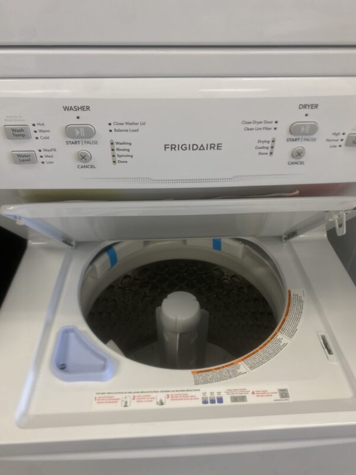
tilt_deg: -37.6
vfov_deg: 67.3
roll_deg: -0.6
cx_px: 178
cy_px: 238
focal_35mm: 26
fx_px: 357
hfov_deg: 53.1
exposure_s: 1/67
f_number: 1.8
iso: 50
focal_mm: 4.25
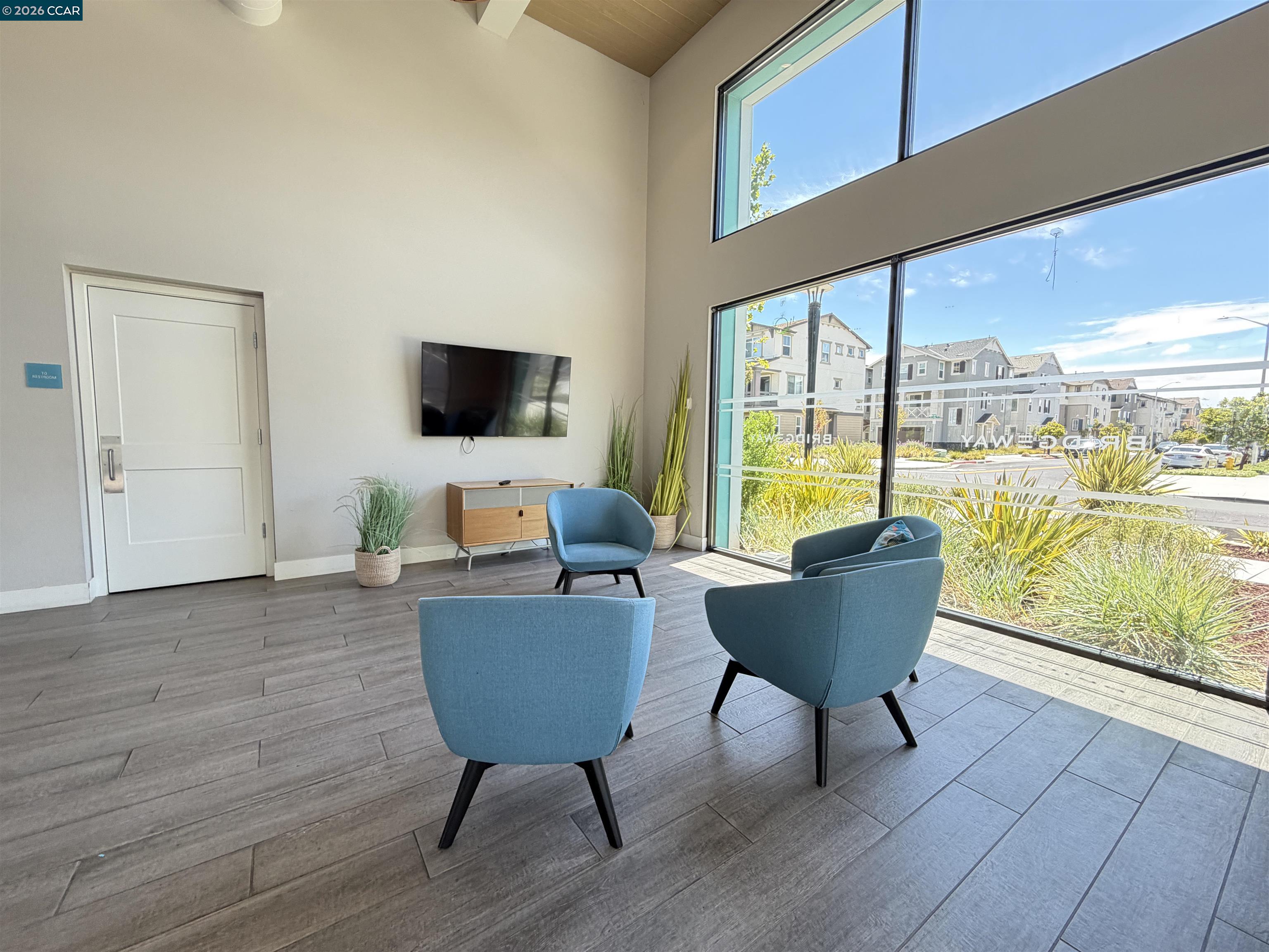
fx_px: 513
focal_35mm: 14
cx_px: 634
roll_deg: -1.2
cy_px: 476
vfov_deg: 85.7
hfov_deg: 102.1
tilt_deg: -4.1
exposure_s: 1/121
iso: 160
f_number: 2.2
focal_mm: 2.22
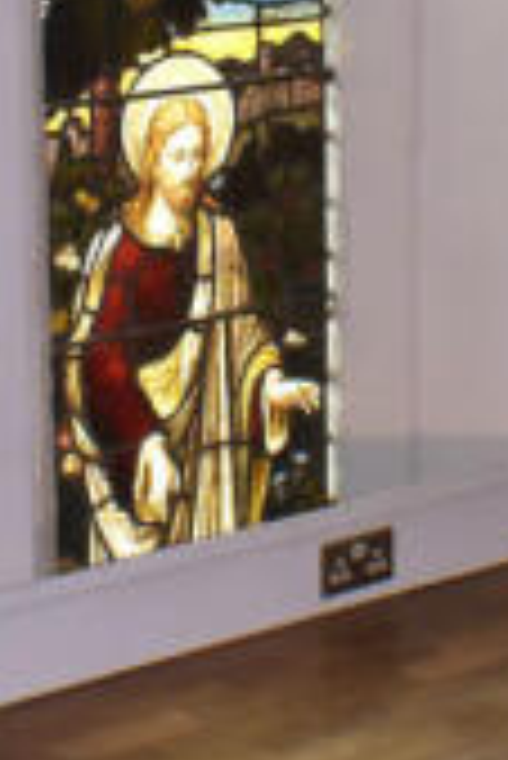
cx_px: 245
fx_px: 3443
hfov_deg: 8.4
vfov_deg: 12.5
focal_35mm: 163
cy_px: 137
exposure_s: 1/60
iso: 900
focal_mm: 28
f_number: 10
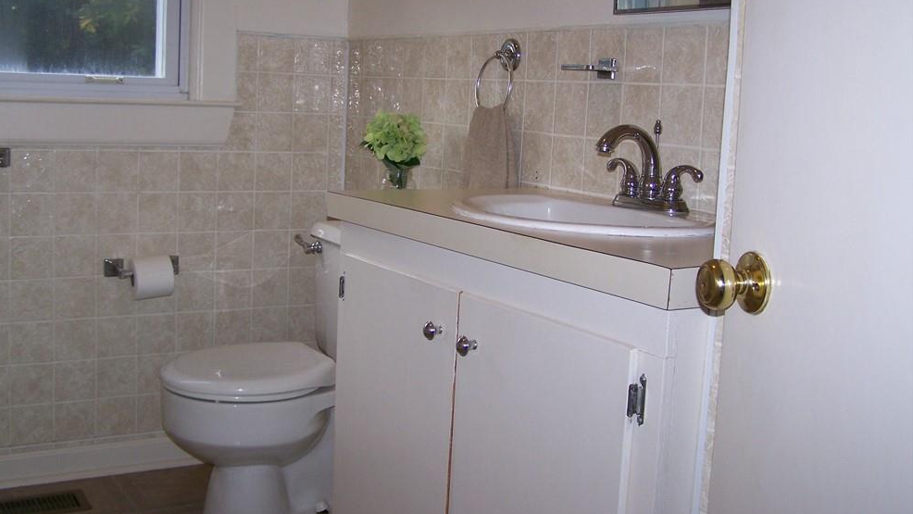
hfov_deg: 47.3
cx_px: 441
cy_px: 212
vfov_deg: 27.7
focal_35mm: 43
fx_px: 1041
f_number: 2.8
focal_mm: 6.3
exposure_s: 1/60
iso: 80
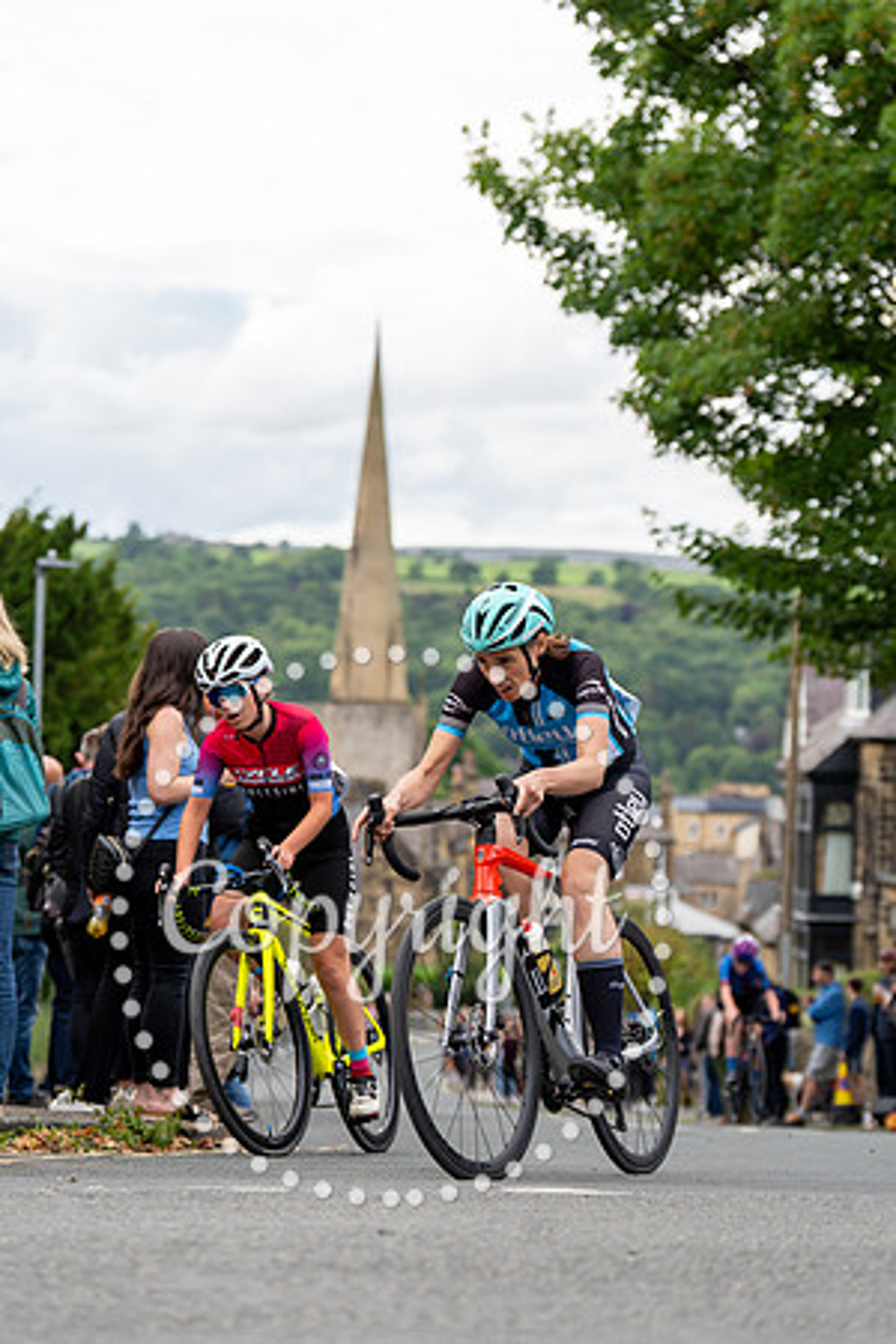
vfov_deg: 23.1
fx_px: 3285
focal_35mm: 88
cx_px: 448
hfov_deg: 15.5
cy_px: 672
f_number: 3.5
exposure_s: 1/500
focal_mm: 88
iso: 500
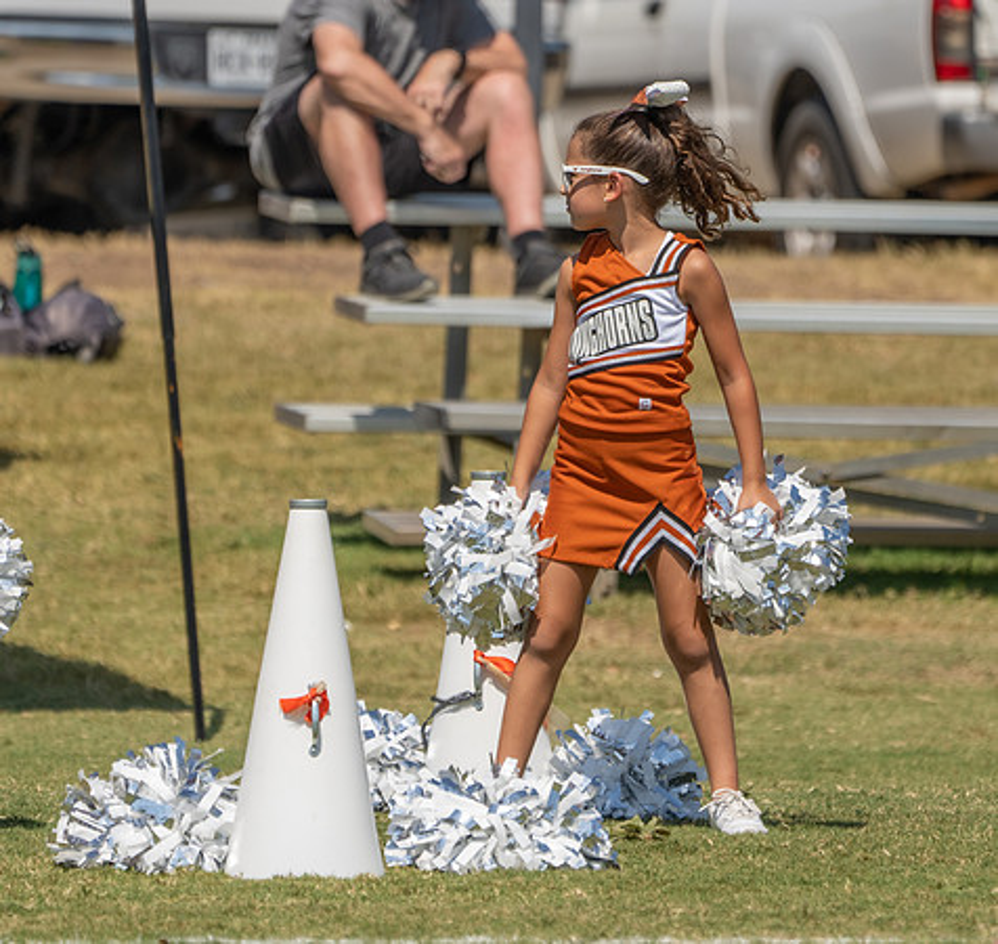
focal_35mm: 705
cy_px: 365
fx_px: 22374
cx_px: 646
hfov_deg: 2.6
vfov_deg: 2.4
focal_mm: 400
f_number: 5.6
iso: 160
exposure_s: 1/1000
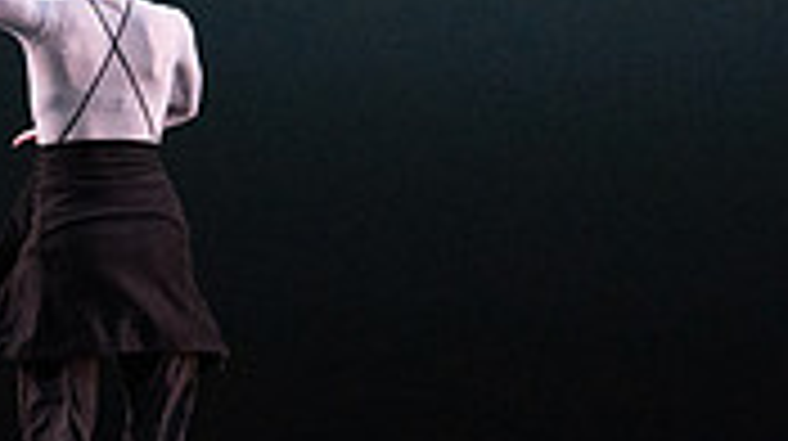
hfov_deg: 4.0
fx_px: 11334
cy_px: 97
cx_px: 338
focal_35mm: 543
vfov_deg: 2.2
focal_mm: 156
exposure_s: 1/500
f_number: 6.3
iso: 12800
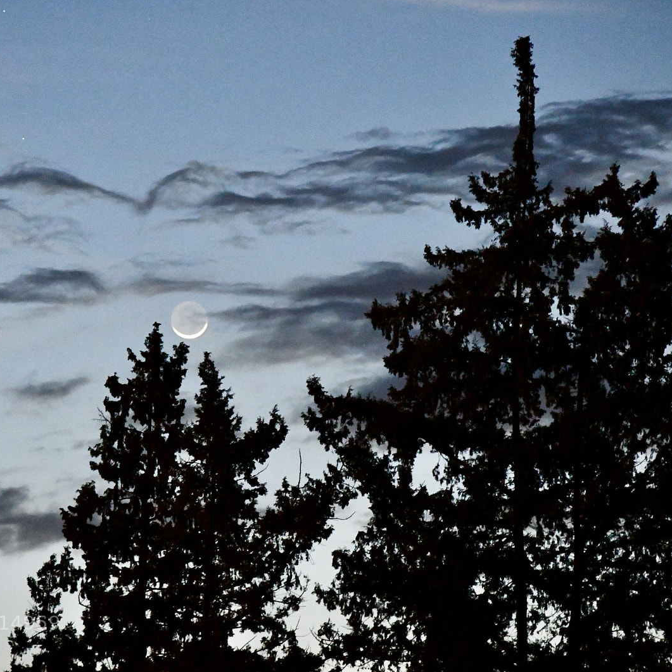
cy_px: 335
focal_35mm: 182
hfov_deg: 9.6
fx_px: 3997
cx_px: 235
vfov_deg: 9.6
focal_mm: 95
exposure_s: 1/15
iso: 12800
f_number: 4.2
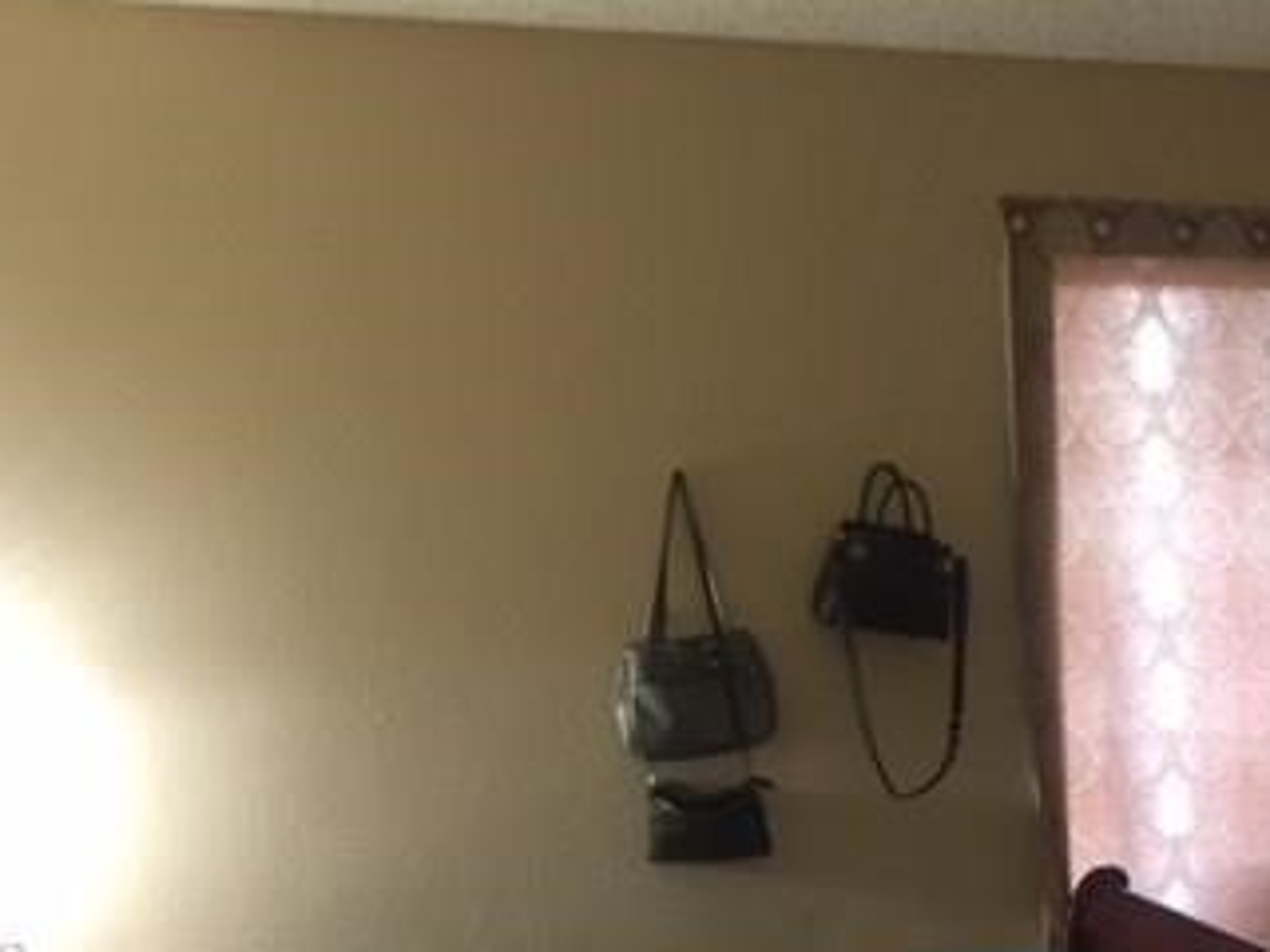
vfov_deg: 24.5
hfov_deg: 31.9
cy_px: 857
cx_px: 1099
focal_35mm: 58
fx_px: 2128
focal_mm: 4.15
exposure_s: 1/8
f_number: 2.2
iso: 100
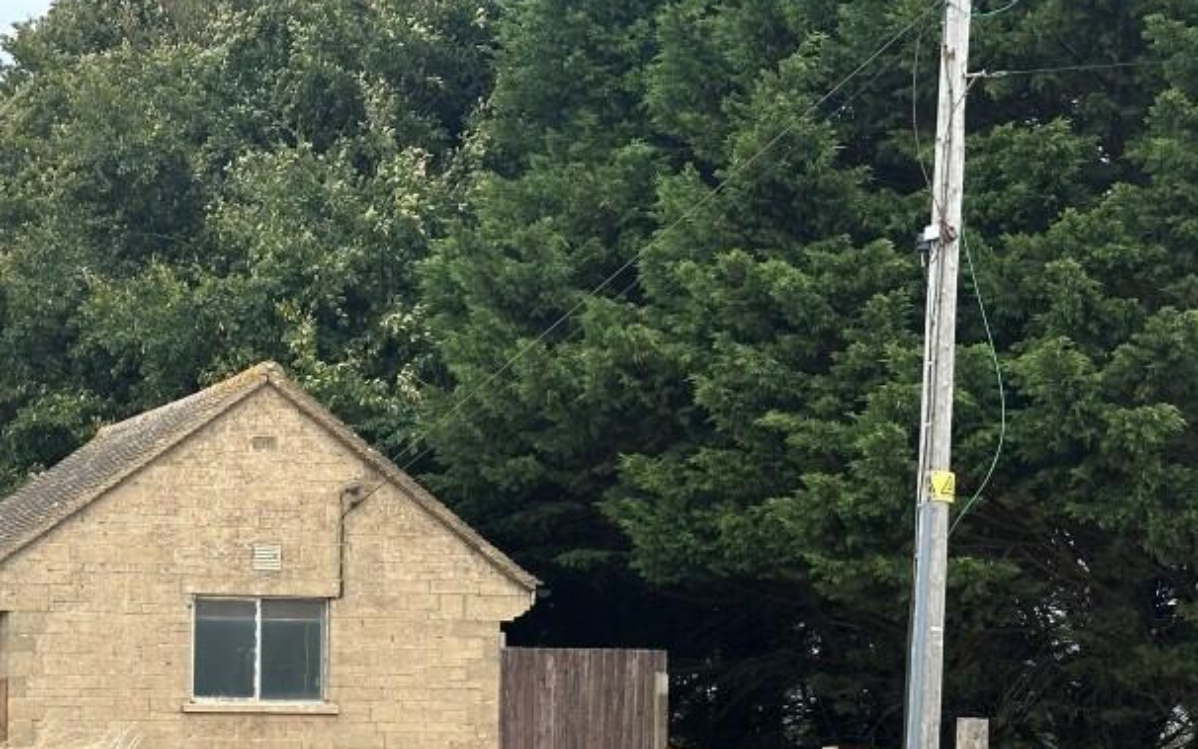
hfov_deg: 23.8
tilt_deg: +0.6
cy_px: 674
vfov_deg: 15.0
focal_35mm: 86
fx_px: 2808
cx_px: 300
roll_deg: -1.1
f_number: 1.78
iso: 64
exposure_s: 1/1695
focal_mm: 6.86
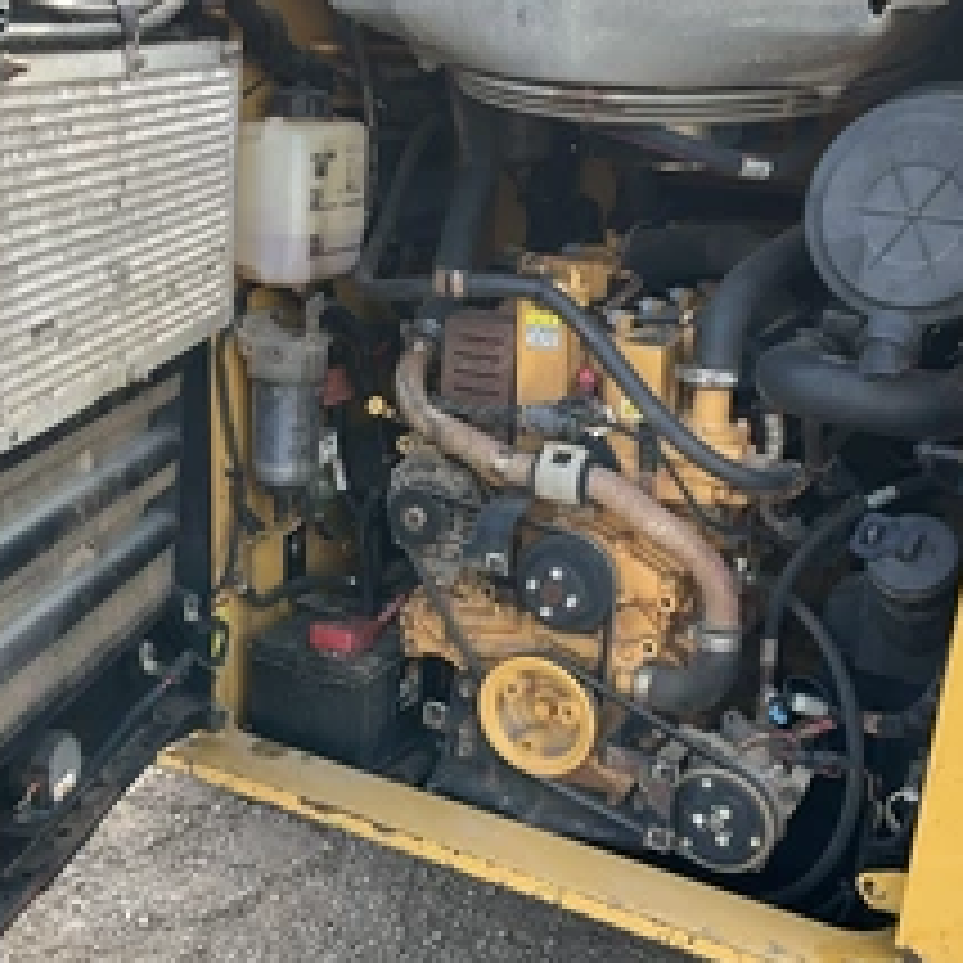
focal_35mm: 48
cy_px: 558
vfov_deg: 35.3
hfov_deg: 35.3
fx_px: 1511
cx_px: 400
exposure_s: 1/122
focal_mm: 3
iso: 20
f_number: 1.8
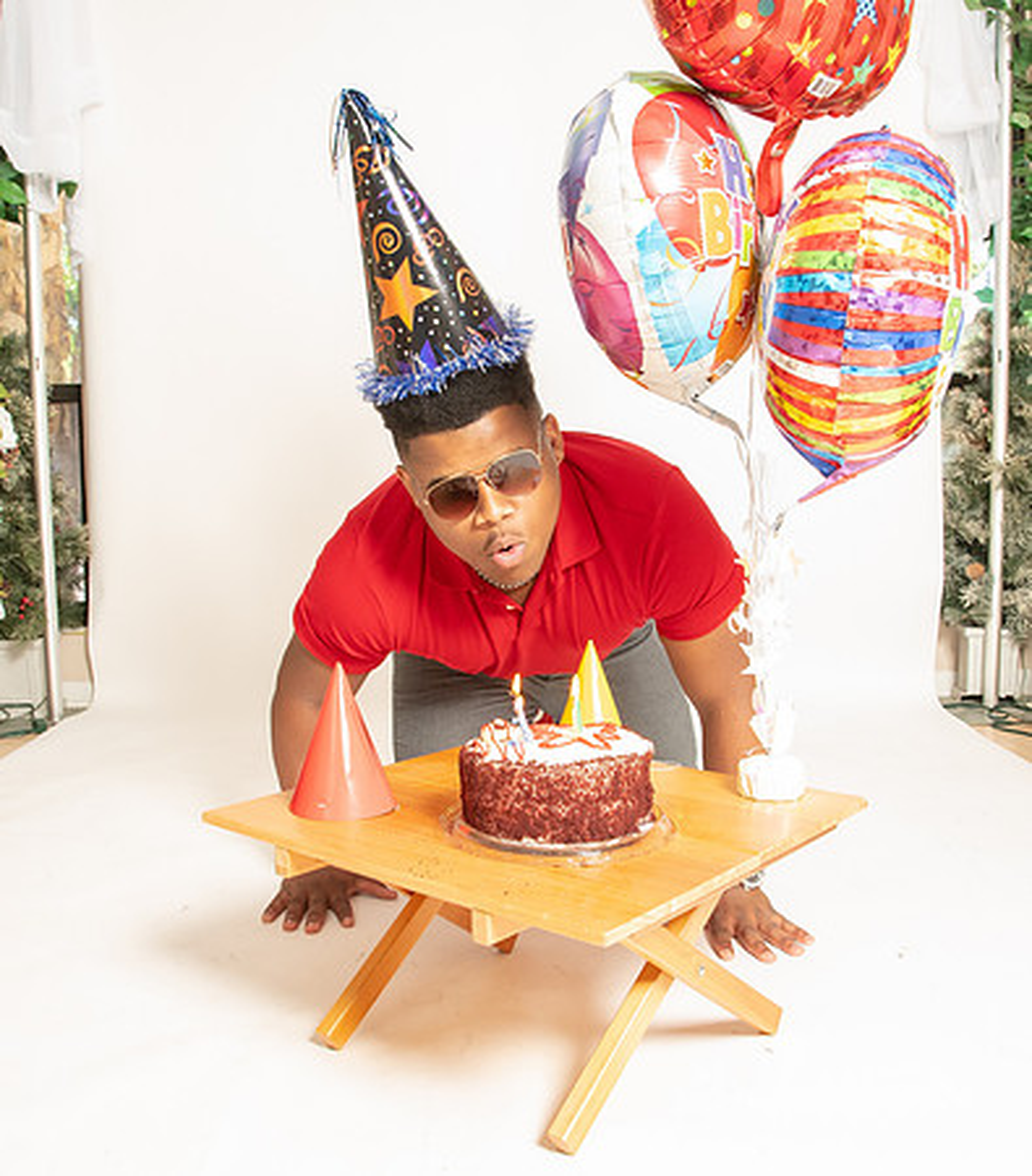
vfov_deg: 53.1
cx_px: 512
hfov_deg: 47.3
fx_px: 1177
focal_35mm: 33
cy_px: 588
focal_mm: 24
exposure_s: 1/125
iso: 2500
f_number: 10
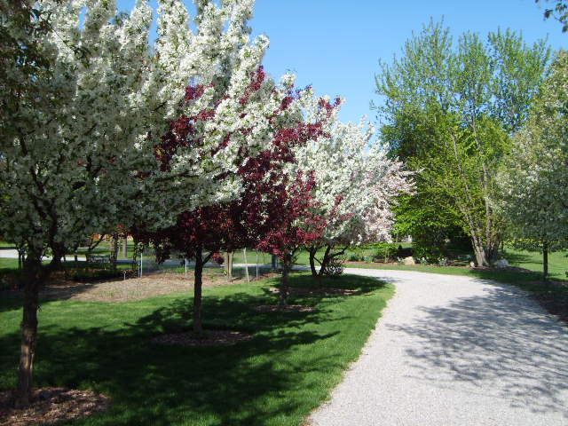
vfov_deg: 40.7
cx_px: 284
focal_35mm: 35
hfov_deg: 52.6
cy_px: 213
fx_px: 574
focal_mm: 5.8
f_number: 2.8
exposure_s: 1/750
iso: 50
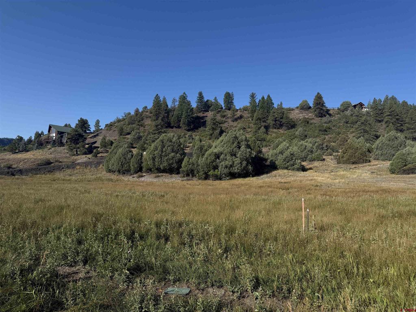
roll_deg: -2.1
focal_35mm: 24
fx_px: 288
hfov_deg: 71.6
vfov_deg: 56.8
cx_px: 208
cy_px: 156
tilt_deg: +3.5
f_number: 1.78
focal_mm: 6.76
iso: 80
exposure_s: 1/4975
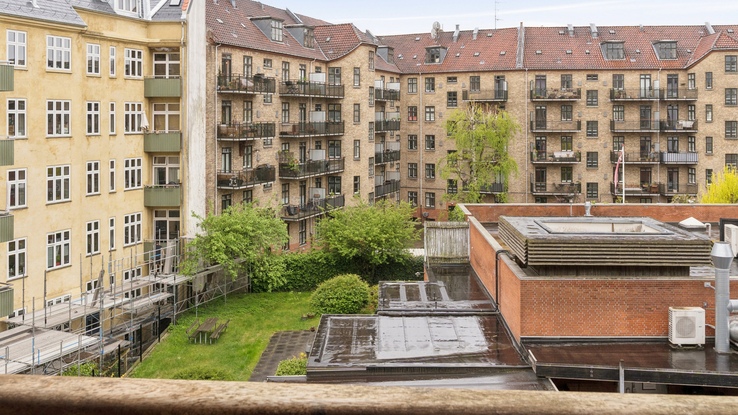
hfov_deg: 59.5
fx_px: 646
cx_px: 379
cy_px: 155
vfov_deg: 35.4
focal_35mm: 33
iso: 250
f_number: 7.1
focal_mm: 18
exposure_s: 1/60
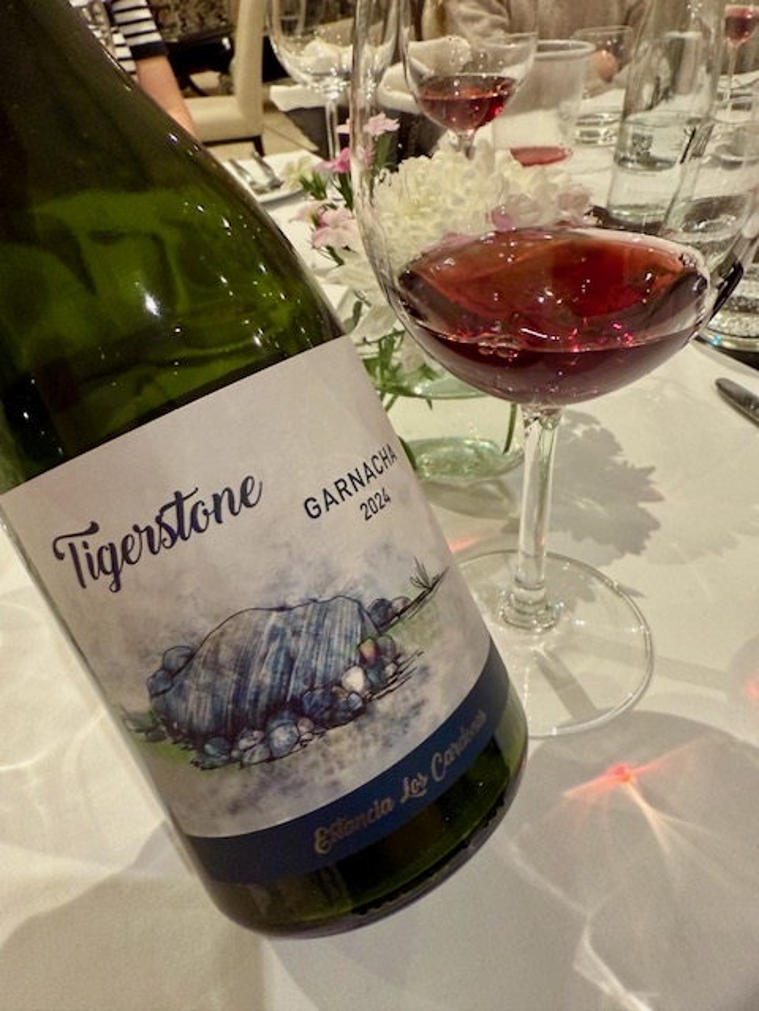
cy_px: 506
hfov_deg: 56.8
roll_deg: +4.6
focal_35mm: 24
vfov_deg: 71.6
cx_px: 380
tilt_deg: -34.6
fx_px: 702
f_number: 2.2
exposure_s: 1/50
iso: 500
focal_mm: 2.22
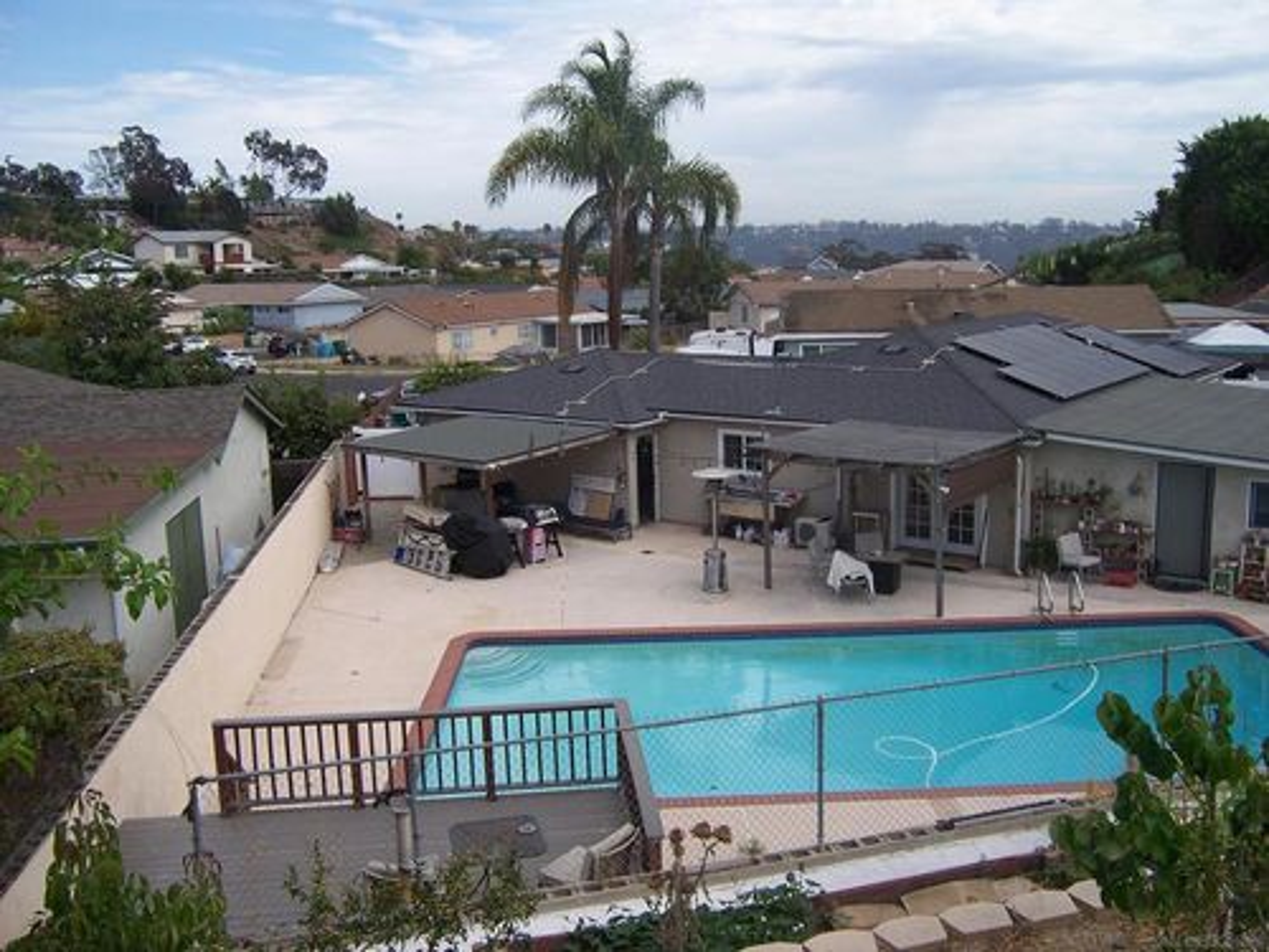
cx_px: 634
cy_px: 476
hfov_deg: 55.4
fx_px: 1210
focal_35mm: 33
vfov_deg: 42.9
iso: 80
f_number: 3.4
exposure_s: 1/750
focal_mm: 5.5
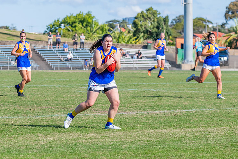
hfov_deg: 8.6
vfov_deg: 5.7
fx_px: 1584
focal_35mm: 240
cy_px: 75
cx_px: 106
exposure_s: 1/1600
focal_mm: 180
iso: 800
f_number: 9
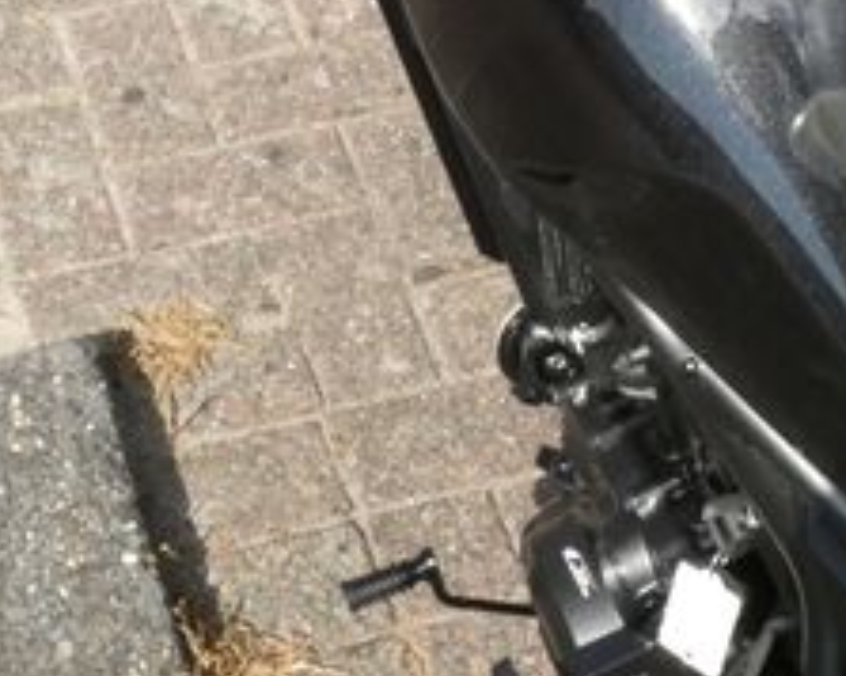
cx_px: 656
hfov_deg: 19.4
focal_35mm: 98
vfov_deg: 15.1
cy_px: -148
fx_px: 2452
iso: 800
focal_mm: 6.2
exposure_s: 1/1300
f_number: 8
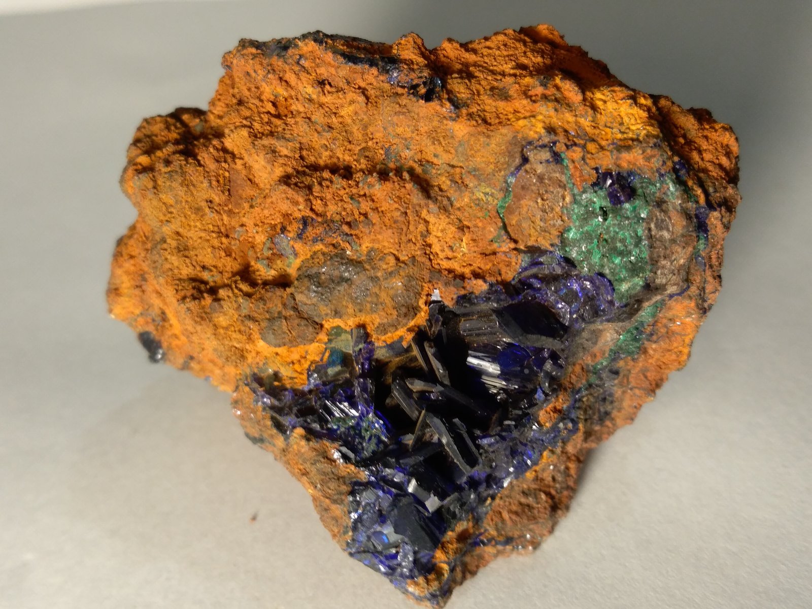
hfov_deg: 67.3
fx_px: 610
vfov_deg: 53.1
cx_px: 406
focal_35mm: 26
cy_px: 304
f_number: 2
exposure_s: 1/30
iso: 165
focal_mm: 3.54
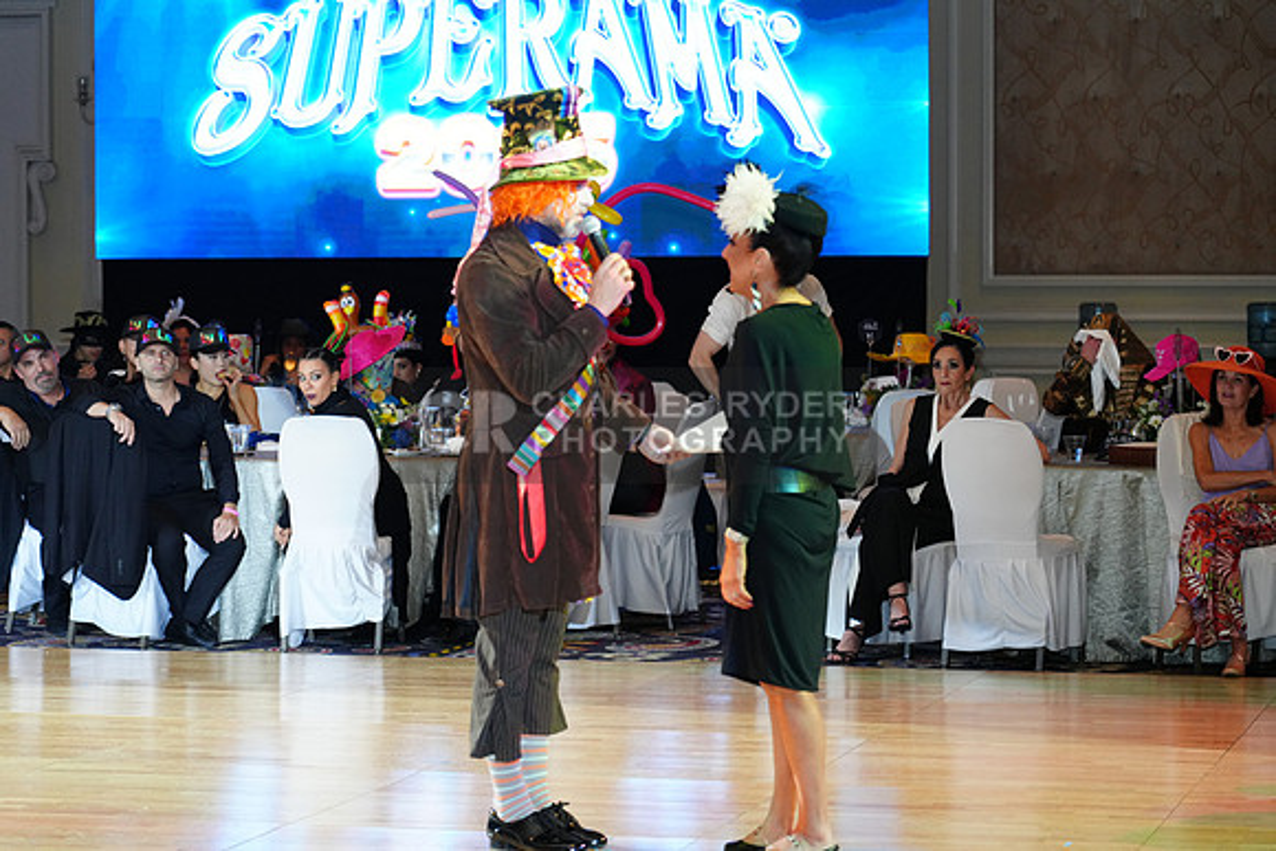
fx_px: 3687
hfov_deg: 19.6
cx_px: 638
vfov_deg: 13.2
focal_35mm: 104
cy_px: 426
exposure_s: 1/250
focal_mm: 104
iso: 2500
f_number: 4
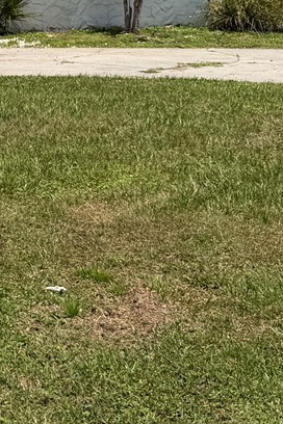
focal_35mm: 98
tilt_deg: -5.5
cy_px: 84
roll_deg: +1.0
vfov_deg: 20.6
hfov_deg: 12.6
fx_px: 1155
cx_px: -238
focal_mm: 6.76
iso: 80
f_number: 1.78
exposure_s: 1/5714
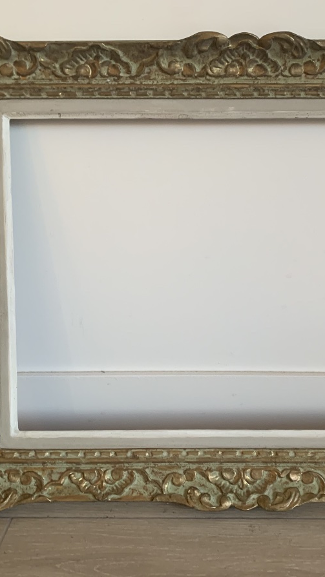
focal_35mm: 38
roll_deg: +0.5
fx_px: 583
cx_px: 220
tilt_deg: -19.9
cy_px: 289
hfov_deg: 30.9
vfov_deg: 52.8
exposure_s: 1/60
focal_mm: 4.25
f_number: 1.8
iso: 250
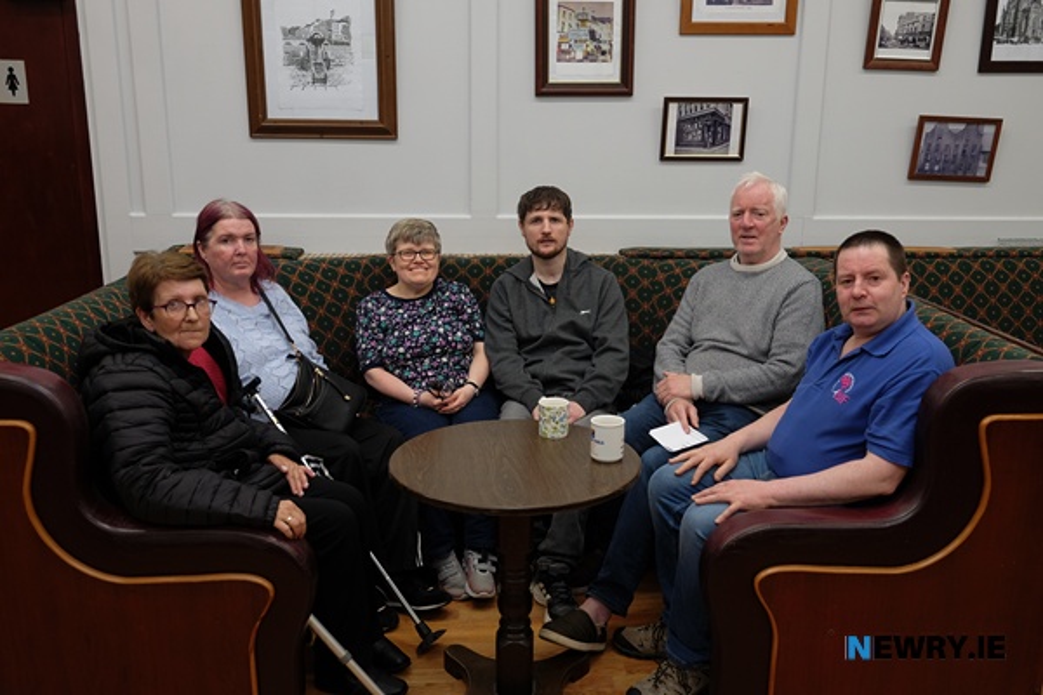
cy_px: 348
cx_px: 522
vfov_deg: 40.0
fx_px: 956
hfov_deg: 57.2
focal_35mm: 33
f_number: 3.6
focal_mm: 22.3
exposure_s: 1/125
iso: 400
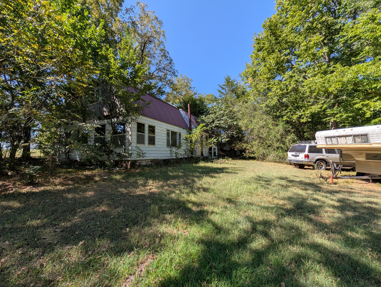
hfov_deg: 110.5
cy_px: 144
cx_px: 190
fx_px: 132
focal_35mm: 12
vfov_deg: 94.6
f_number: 1.7
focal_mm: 2.02
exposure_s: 1/1773
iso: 52
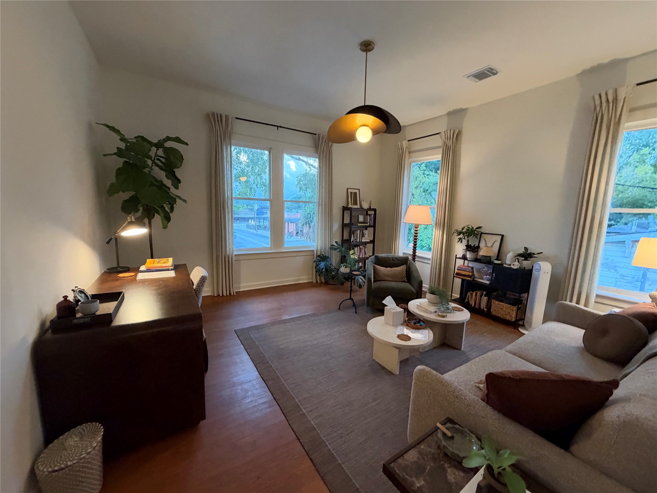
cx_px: 328
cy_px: 246
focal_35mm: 14
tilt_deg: -6.4
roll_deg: -1.1
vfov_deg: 85.7
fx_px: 266
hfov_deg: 102.1
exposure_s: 1/60
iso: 500
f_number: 2.2
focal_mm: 2.22
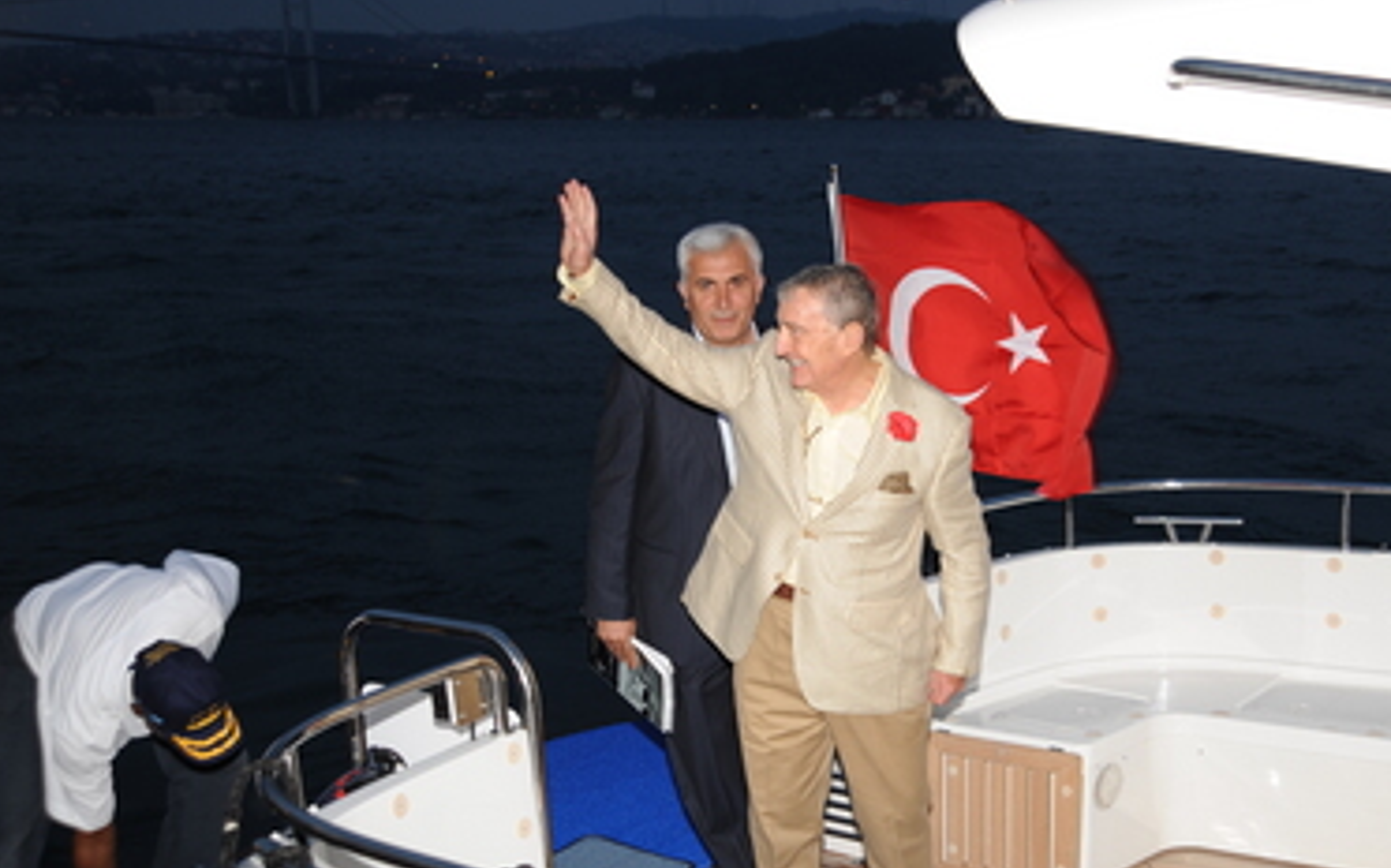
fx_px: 1743
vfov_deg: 27.8
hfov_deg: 43.2
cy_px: 571
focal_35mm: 46
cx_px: 875
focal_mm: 35
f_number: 5
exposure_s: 1/60
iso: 200
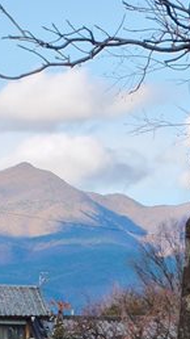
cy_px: 378
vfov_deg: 7.8
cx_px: 259
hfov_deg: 4.4
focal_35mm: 276
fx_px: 2474
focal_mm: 18.2
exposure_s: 1/125
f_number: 6.3
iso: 100
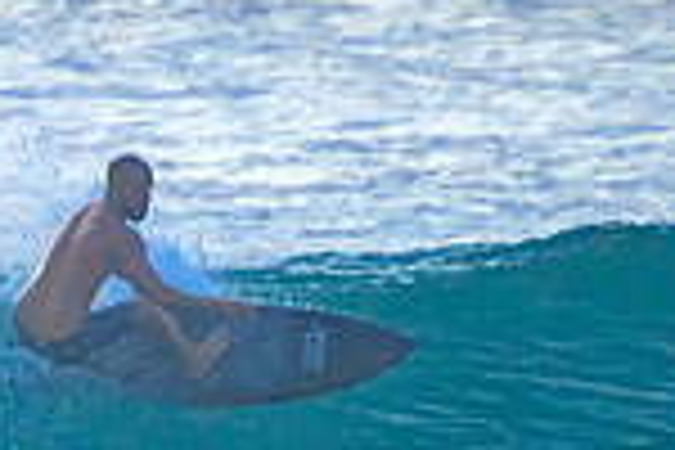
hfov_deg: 1.0
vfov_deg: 0.6
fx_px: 39766
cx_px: 93
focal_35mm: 2121
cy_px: 303
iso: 1100
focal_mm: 400
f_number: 5.6
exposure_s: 1/2000
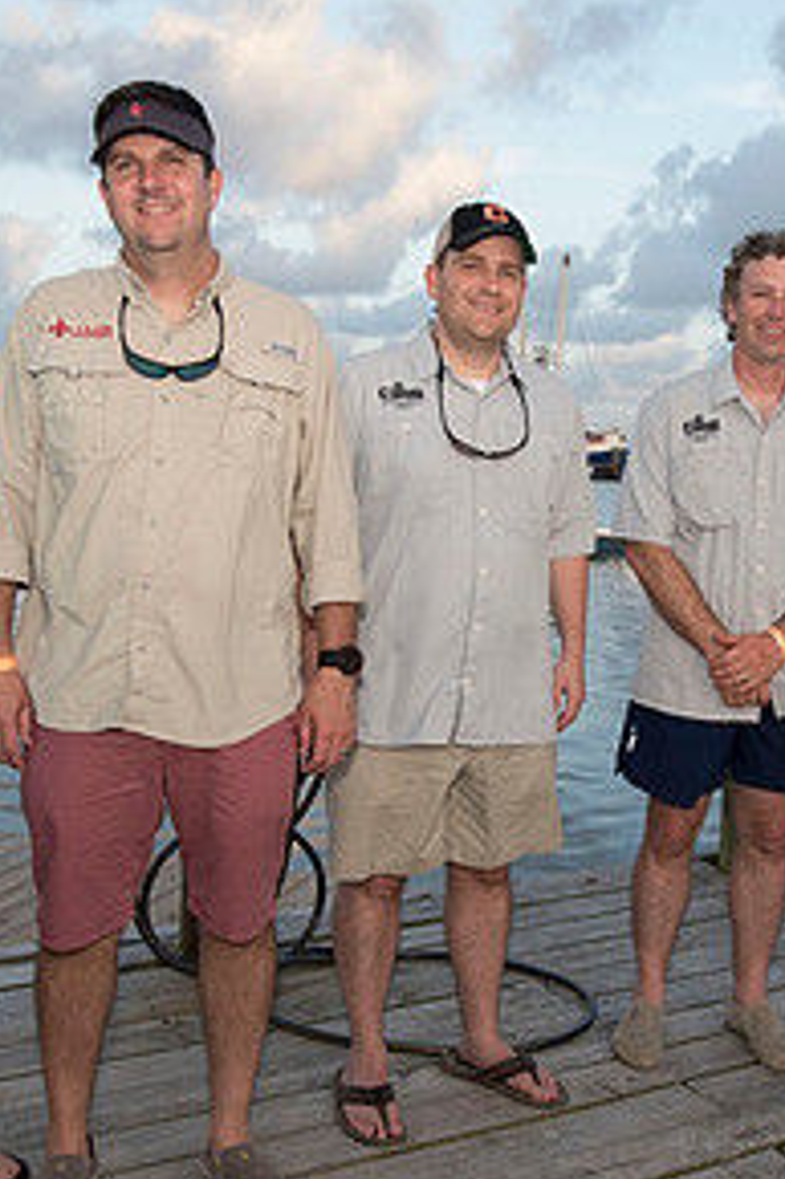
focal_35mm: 44
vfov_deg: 44.5
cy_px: 640
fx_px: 1441
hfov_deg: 30.3
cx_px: 517
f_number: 5
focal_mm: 22
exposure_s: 1/200
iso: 250
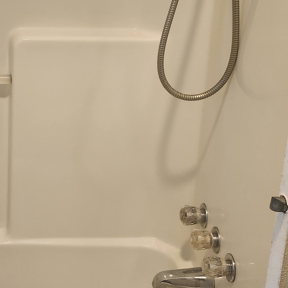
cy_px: 71
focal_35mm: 66
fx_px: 621
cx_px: 20
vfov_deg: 25.8
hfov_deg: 25.2
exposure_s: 1/120
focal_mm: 5.54
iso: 500
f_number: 1.8
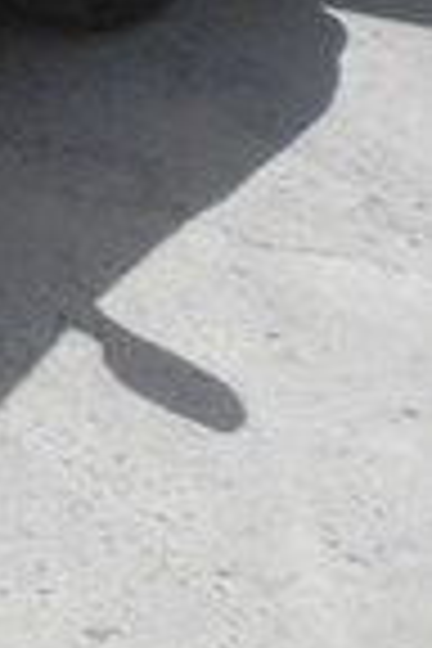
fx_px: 2574
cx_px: -1044
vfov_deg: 13.7
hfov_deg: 7.8
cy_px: -227
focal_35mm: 143
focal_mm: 5.1
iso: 80
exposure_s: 1/1000
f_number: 3.4
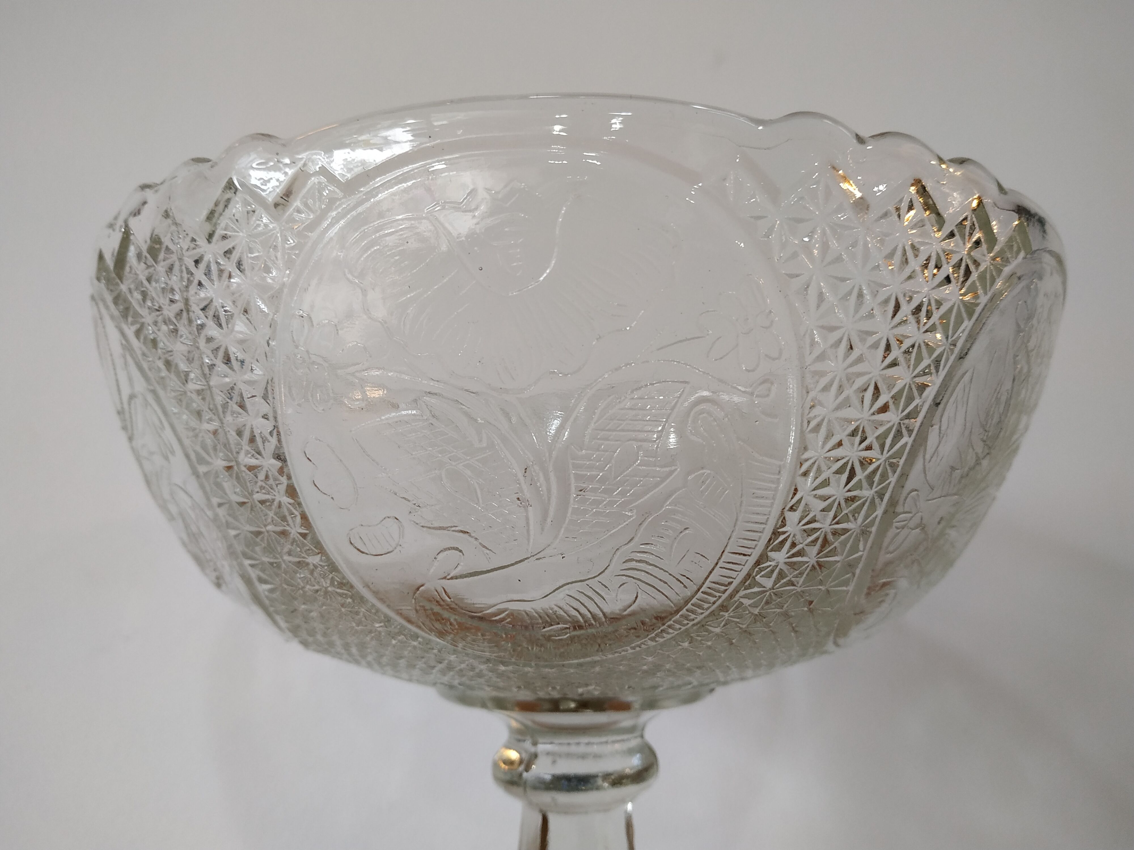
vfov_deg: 56.8
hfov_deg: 71.6
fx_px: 786
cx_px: 567
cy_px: 425
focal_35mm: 24
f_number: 1.9
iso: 250
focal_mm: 3.94
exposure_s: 1/33
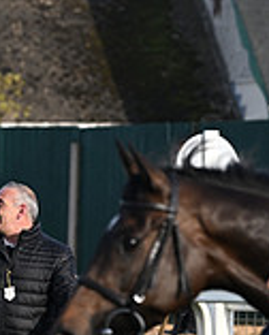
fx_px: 6883
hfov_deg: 2.2
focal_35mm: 693
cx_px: -346
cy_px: 223
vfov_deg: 2.8
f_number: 5.6
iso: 800
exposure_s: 1/2000
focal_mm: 200
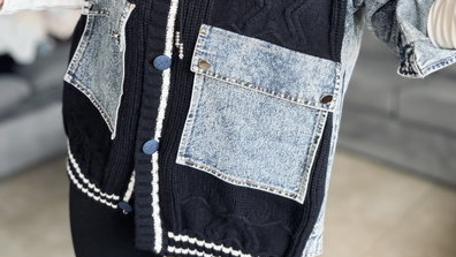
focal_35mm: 44
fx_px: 532
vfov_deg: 26.0
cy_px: 10
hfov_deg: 46.4
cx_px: 229
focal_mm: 2.71
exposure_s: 1/60
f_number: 1.9
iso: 160
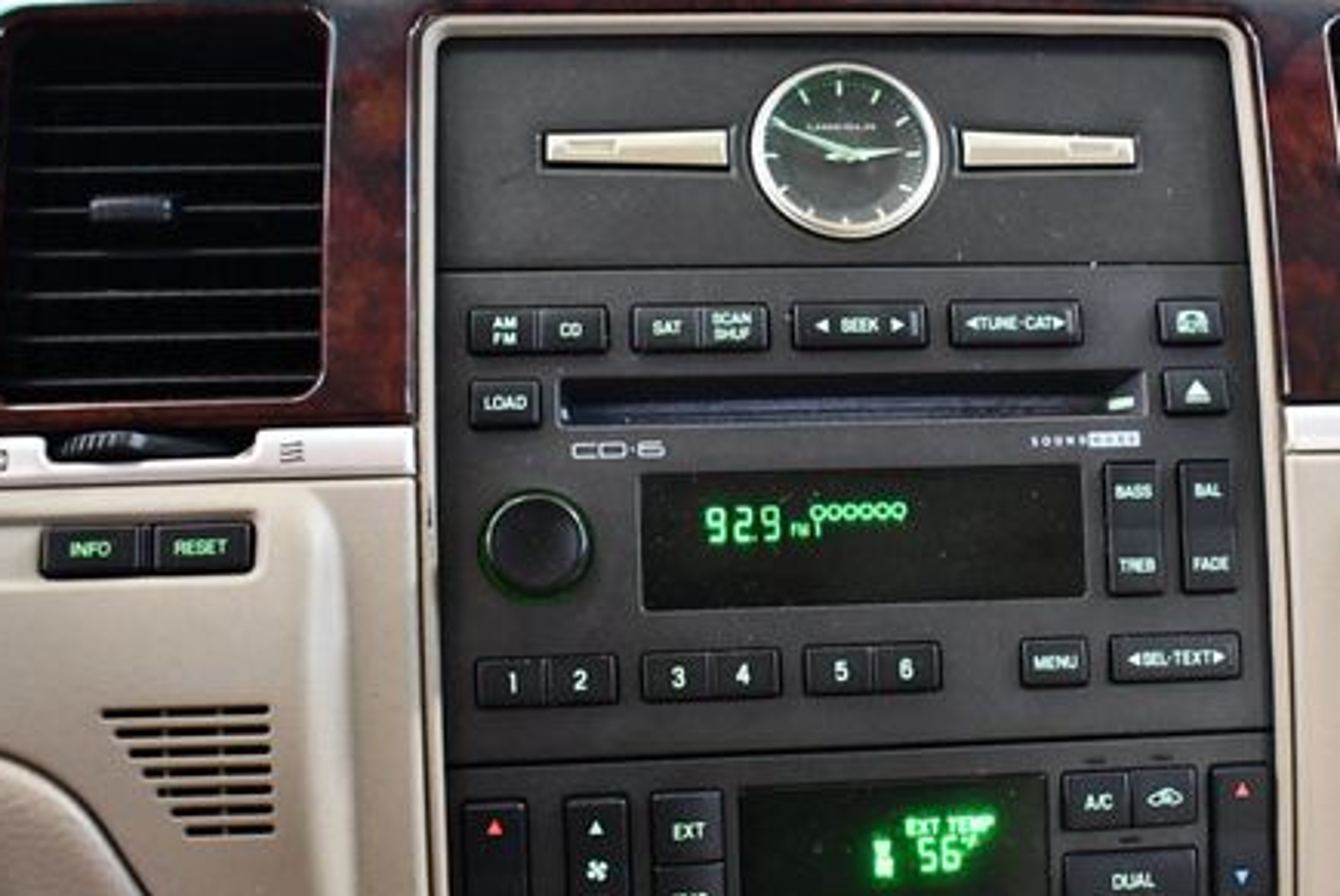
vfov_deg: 25.5
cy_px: 527
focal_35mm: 53
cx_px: 921
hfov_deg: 37.0
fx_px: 1975
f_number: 3.5
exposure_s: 1/60
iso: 4000
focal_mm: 18
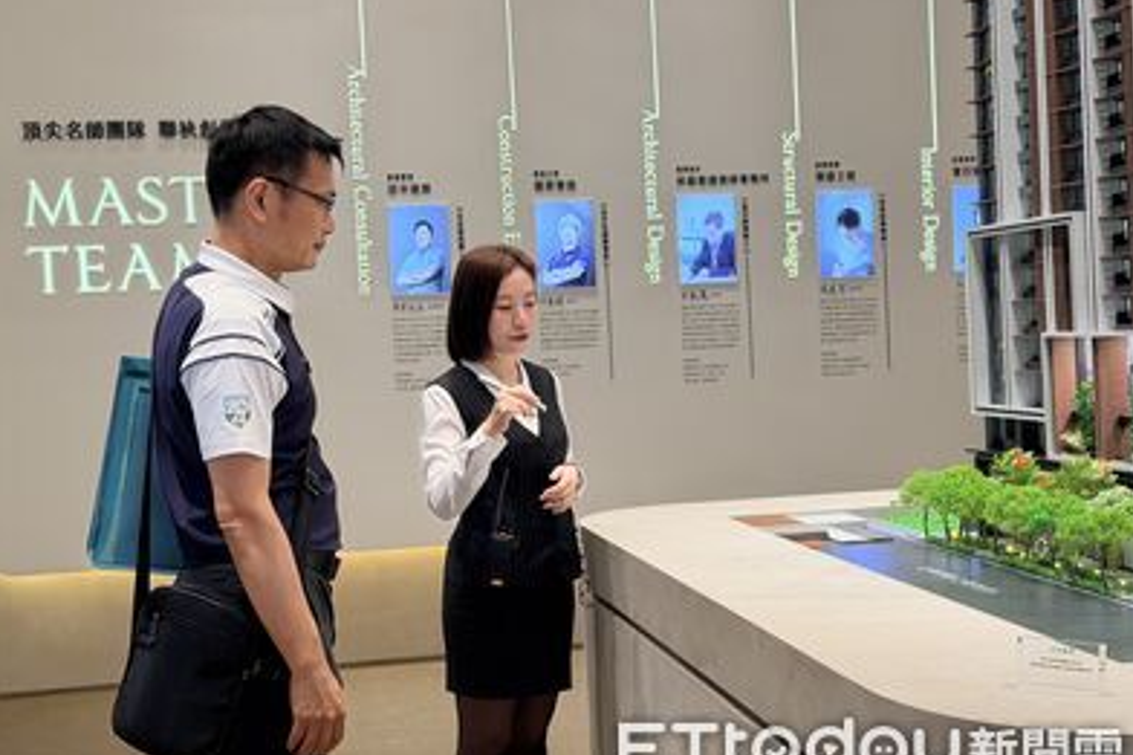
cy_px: 373
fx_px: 1604
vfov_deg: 26.5
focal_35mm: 51
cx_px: 566
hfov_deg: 38.9
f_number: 1.78
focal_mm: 6.76
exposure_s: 1/110
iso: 125
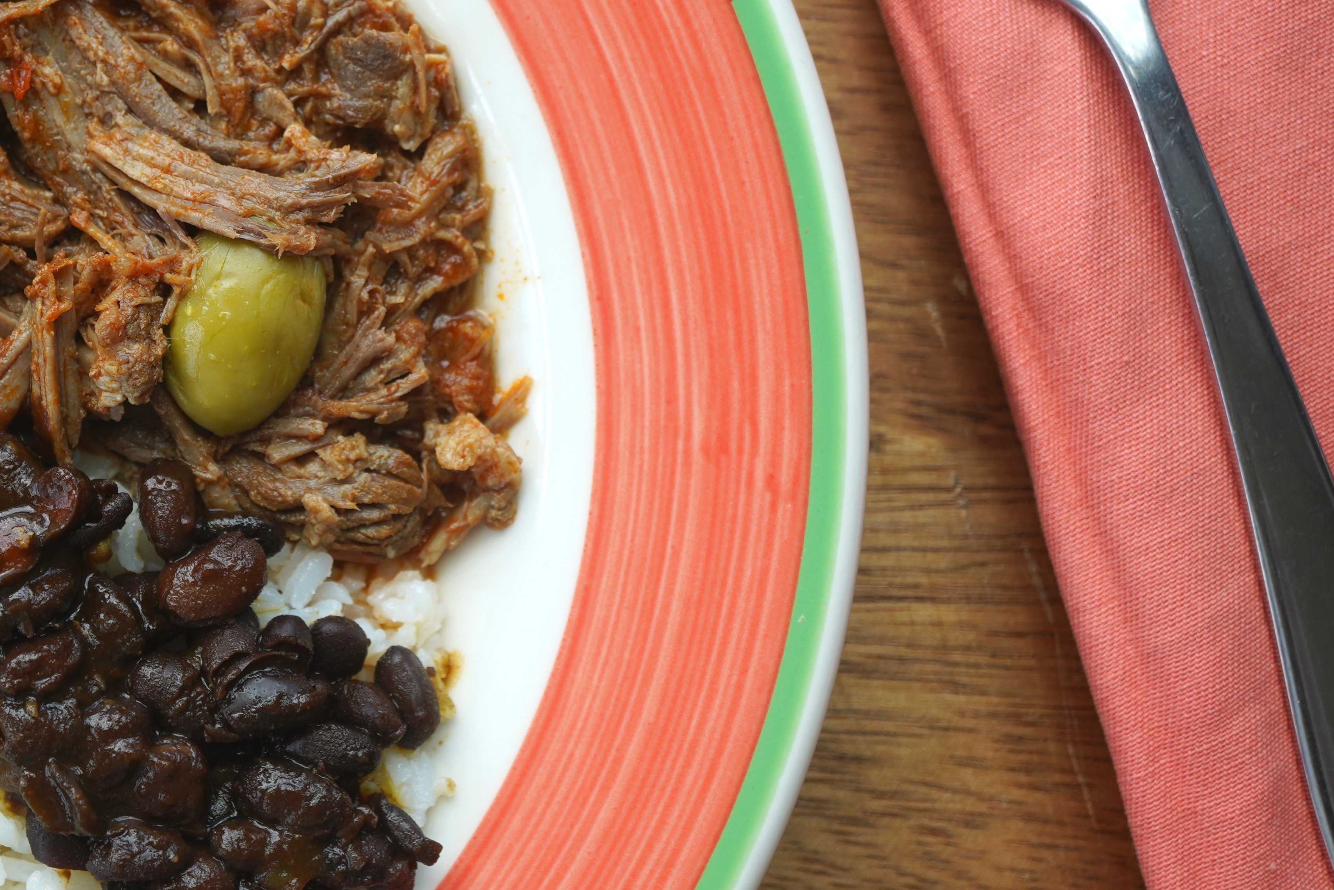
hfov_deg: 29.2
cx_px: 329
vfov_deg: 20.0
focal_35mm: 68
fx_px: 2520
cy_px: 334
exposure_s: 1/160
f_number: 4
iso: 125
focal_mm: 30
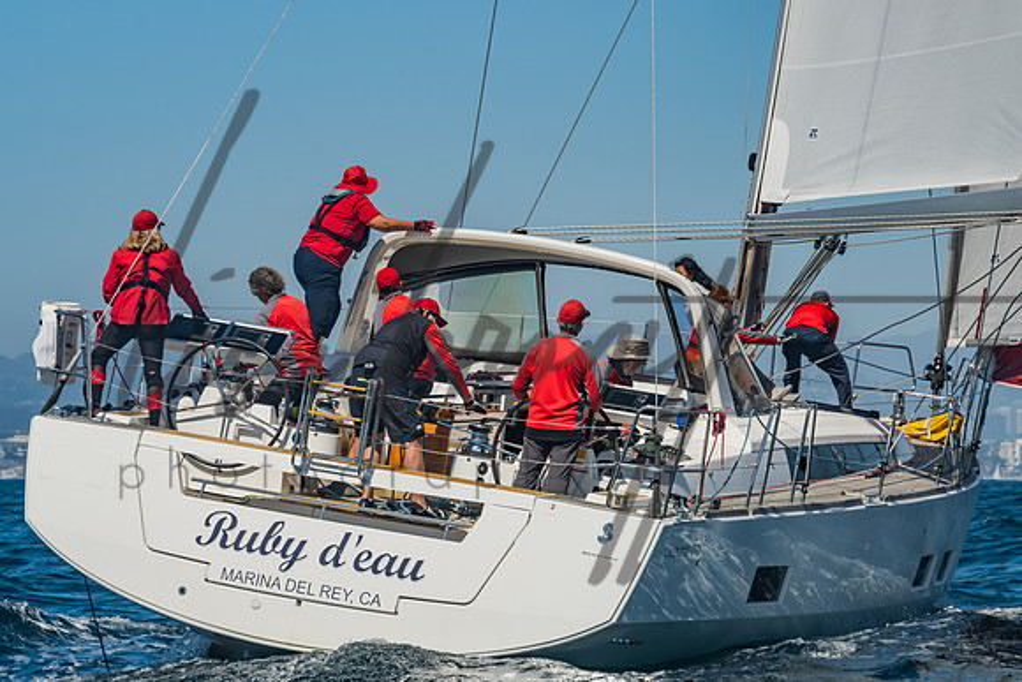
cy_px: 278
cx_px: 538
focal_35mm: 188
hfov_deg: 10.9
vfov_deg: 7.3
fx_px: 5345
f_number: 6.3
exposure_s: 1/800
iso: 160
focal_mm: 120
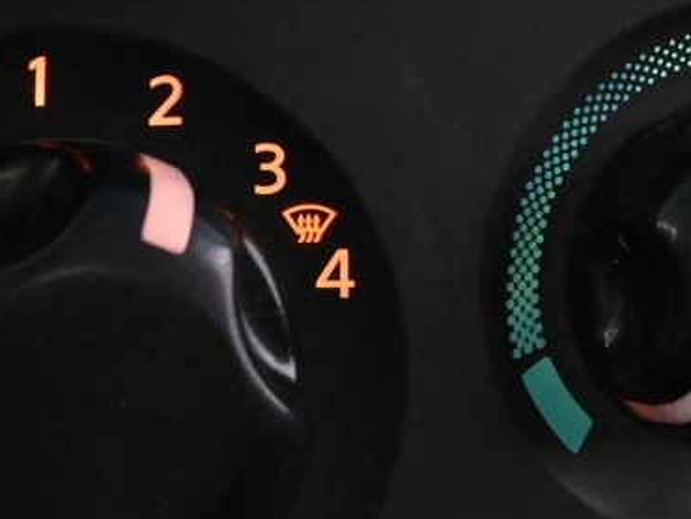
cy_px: 444
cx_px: 413
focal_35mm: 145
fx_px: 2898
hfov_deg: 13.6
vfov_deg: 10.2
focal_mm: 23
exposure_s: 1/40
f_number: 4.2
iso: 6400
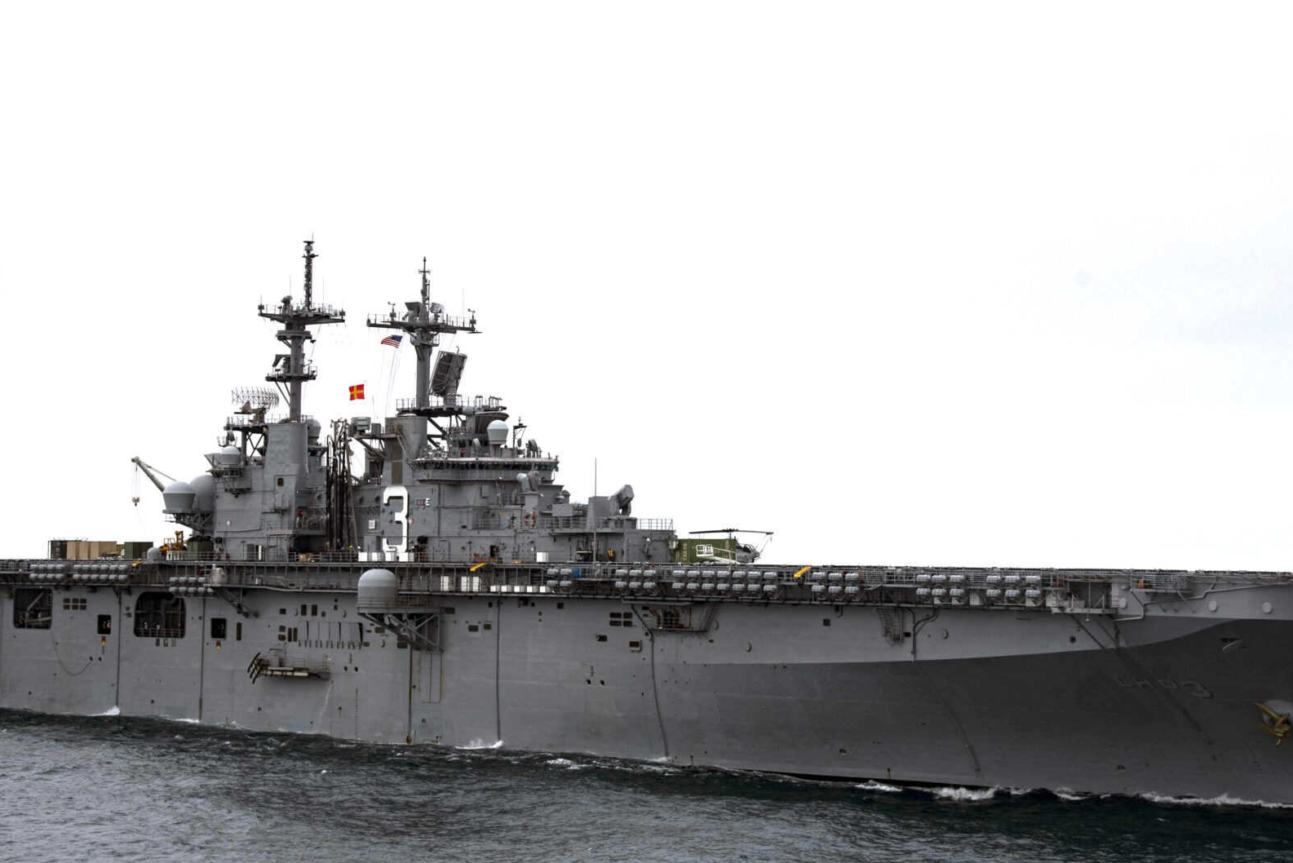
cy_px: 385
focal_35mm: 84
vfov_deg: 16.3
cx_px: 688
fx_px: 3018
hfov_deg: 24.2
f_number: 8
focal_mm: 52
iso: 200
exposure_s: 1/640
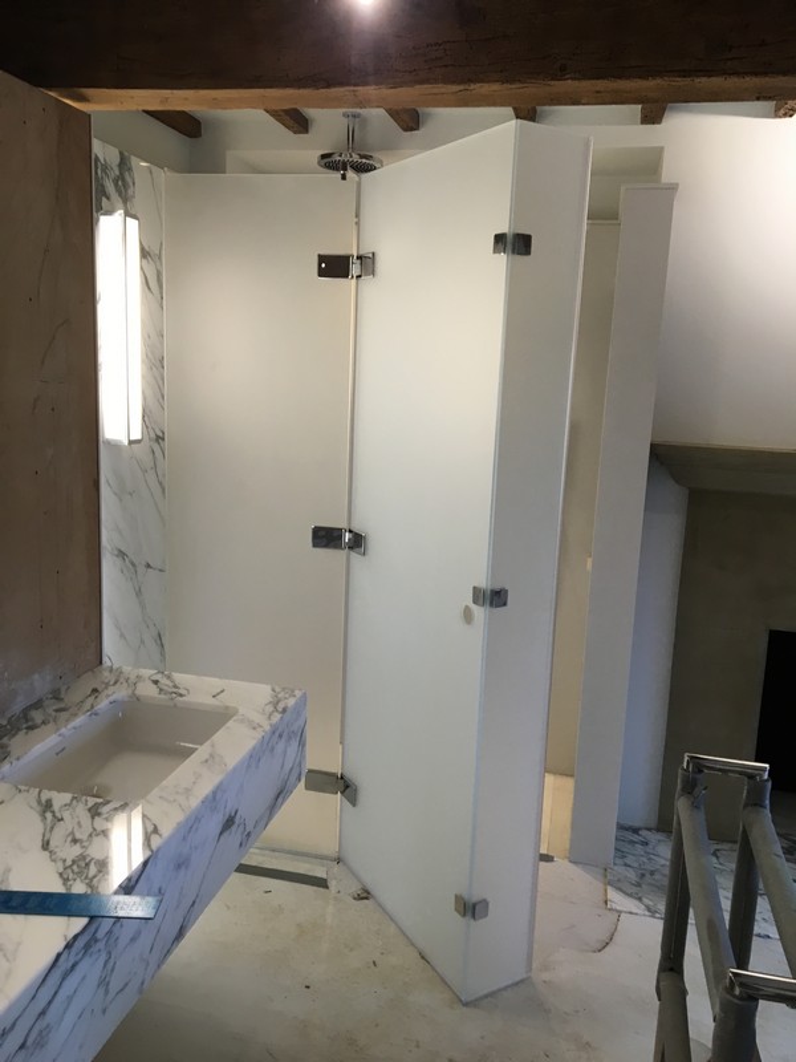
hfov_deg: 48.2
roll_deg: -1.3
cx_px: 398
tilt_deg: -8.5
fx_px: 889
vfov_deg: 61.7
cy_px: 531
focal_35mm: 29
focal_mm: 4.15
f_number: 2.2
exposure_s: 1/33
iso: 50
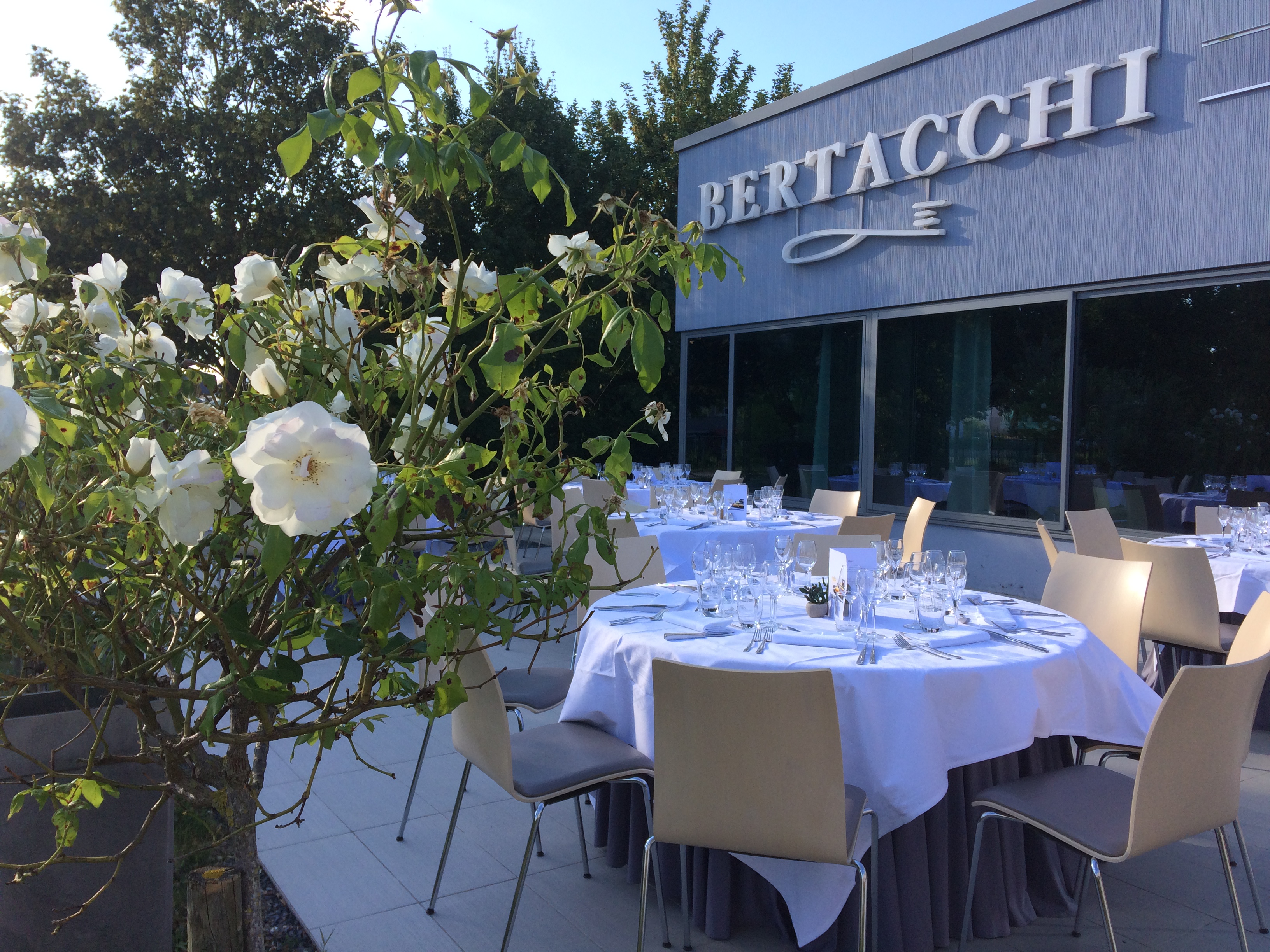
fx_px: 1064
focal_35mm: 29
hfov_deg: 61.7
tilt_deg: -1.9
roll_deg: -0.9
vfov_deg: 48.2
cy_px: 476
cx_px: 635
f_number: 2.2
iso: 32
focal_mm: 4.15
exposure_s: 1/684
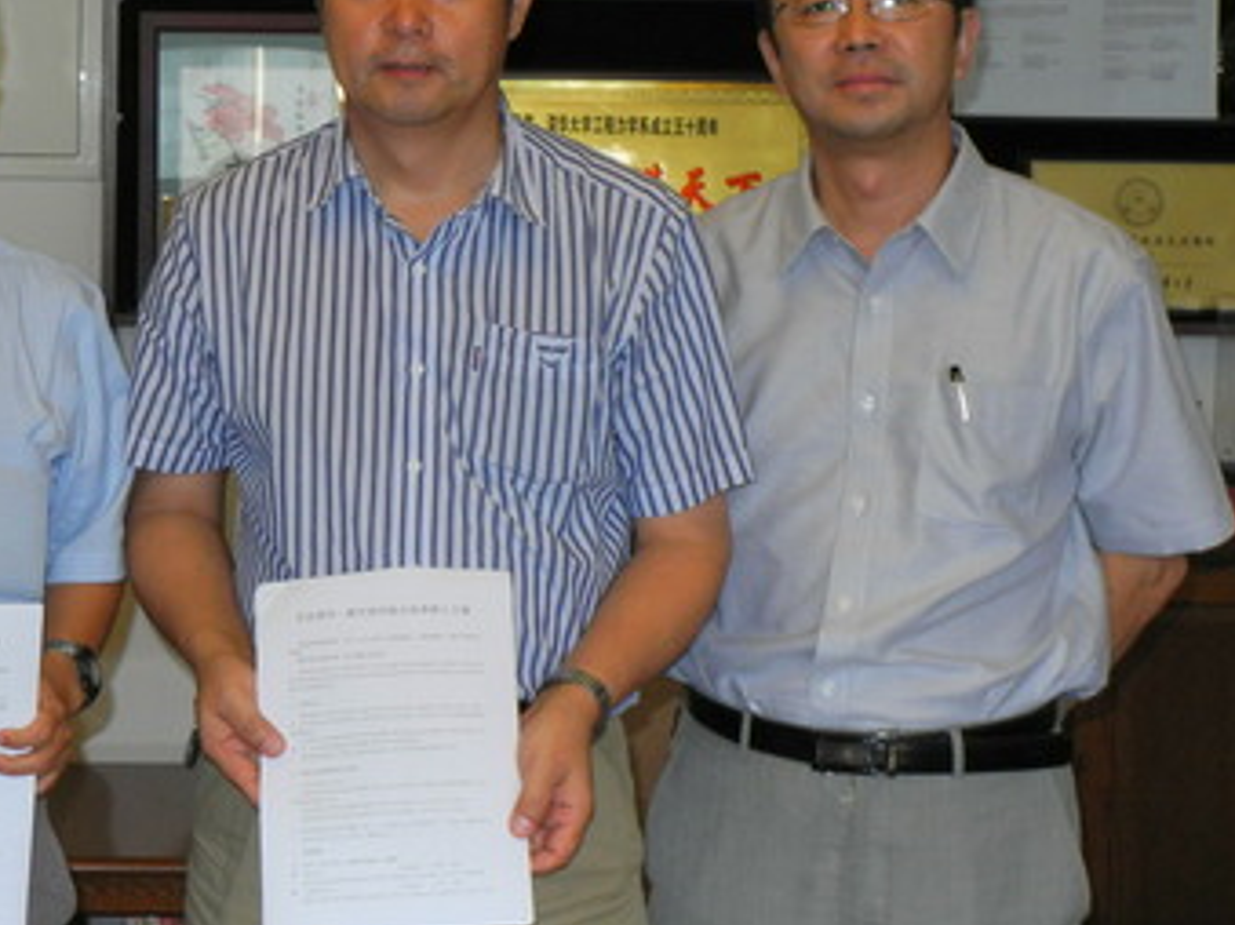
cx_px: 128
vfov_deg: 15.9
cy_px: 337
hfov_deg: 20.7
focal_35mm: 93
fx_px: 3317
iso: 200
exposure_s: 1/30
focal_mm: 9.7
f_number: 5
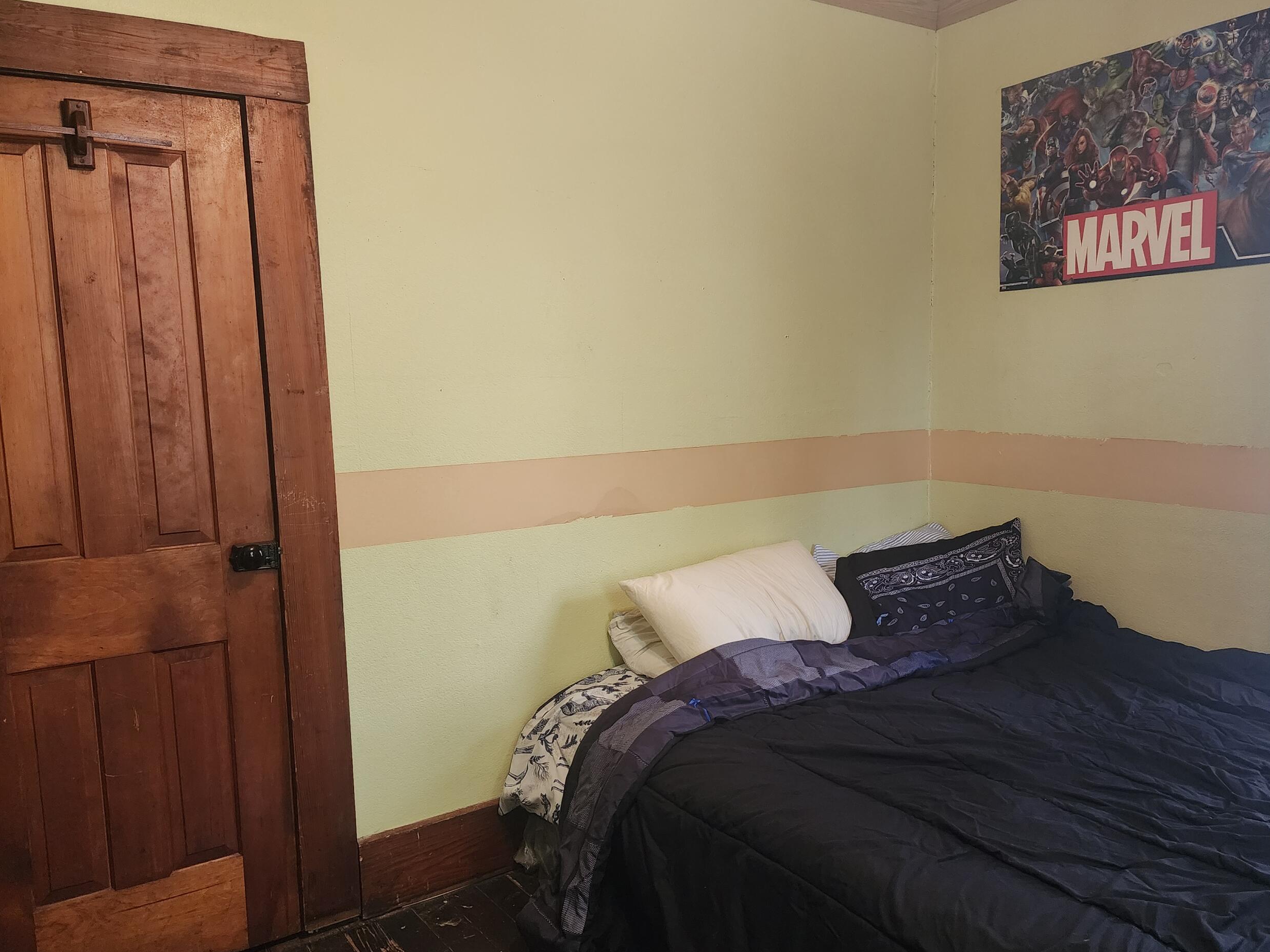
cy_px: 488
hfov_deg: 63.2
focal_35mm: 28
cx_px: 722
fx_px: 1027
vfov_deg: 49.7
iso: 640
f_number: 1.8
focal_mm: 6.4
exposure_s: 1/120
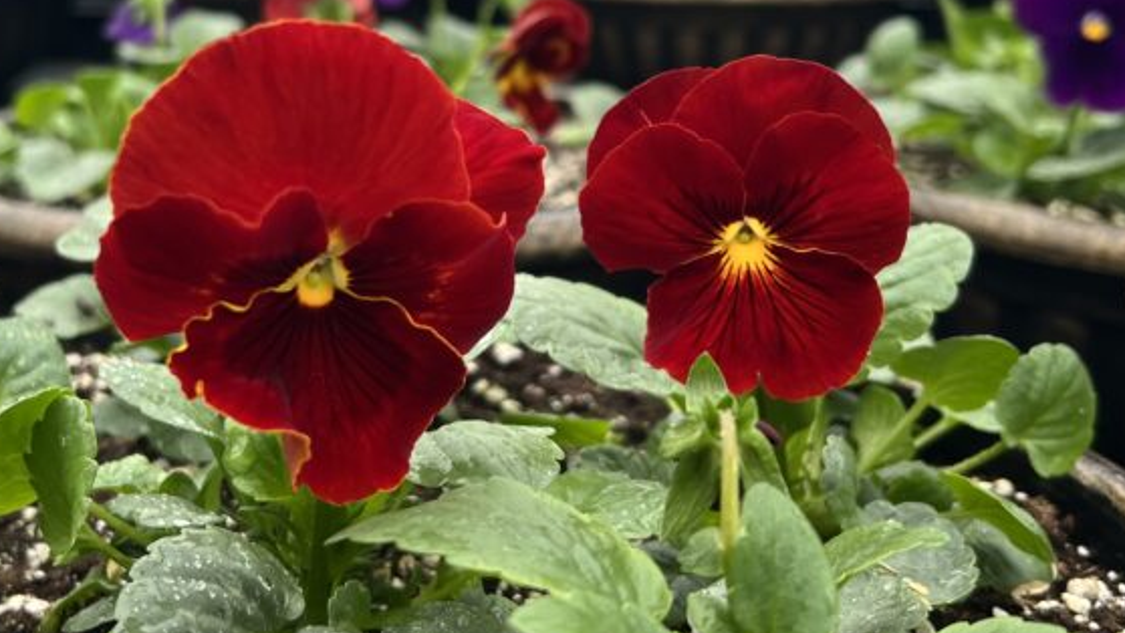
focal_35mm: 52
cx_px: 454
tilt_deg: -11.4
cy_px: 115
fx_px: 1551
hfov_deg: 39.7
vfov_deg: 22.7
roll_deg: -1.2
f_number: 1.5
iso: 50
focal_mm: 5.7
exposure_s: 1/121
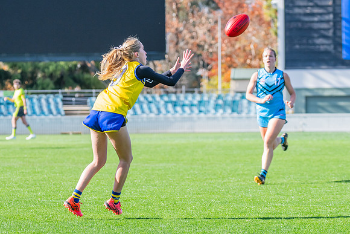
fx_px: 2677
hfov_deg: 7.5
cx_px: 121
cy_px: 134
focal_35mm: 275
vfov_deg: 5.0
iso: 800
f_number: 6.3
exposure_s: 1/1250
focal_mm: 190
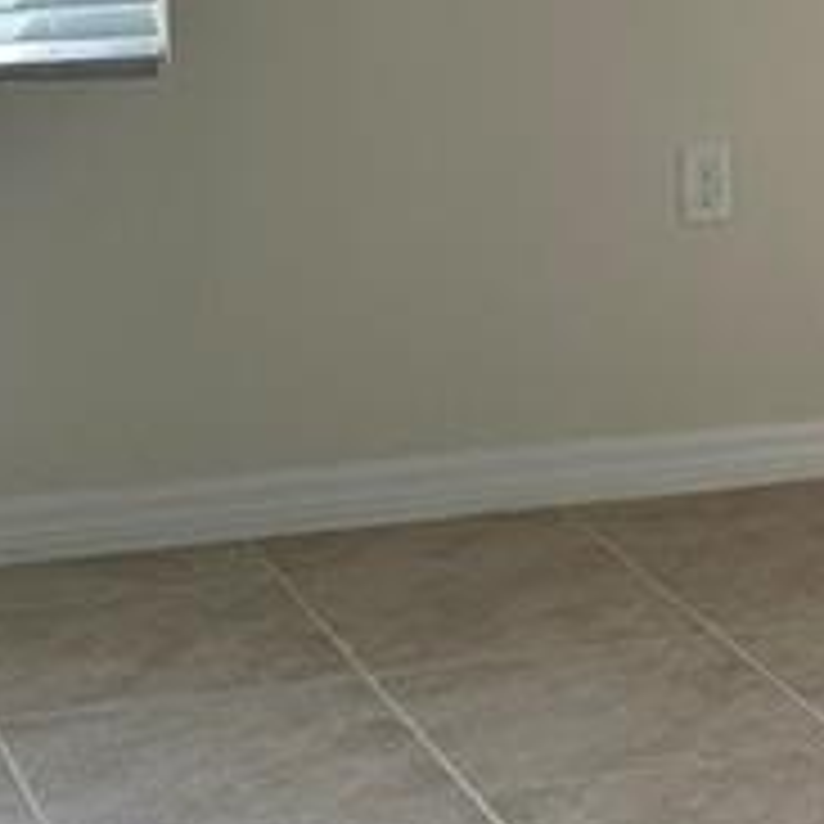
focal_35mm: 139
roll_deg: +0.5
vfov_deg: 12.4
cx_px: 707
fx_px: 3743
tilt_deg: -4.9
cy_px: -45
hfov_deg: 12.5
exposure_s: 1/486
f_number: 1.78
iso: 80
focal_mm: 6.86
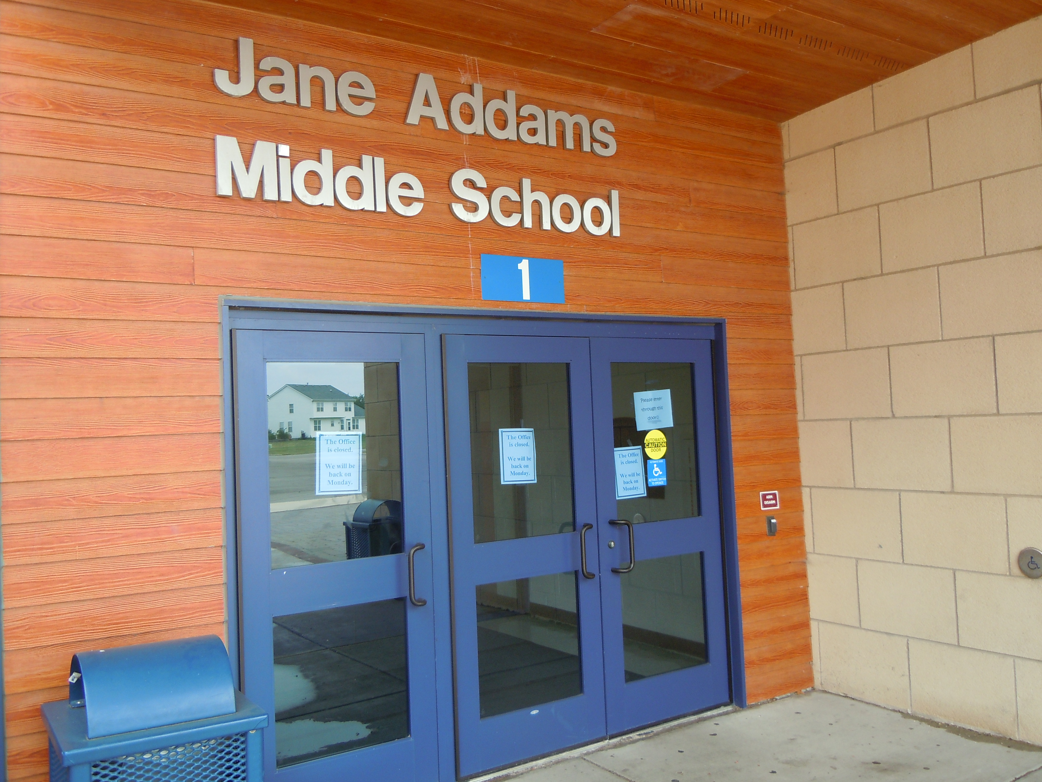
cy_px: 391
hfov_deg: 60.0
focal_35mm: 30
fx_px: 903
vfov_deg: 46.8
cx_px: 521
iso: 125
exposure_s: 1/60
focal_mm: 5.4
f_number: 3.5
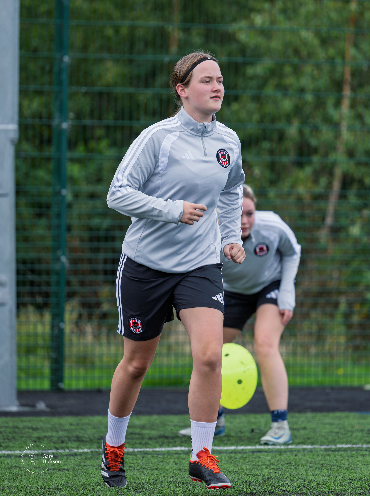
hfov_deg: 5.4
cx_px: 226
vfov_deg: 7.2
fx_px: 3946
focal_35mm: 276
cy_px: 209
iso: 125
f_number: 2.8
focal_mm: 165
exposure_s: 1/800
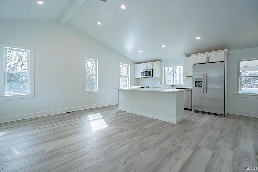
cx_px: 129
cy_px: 86
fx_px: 115
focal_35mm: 16
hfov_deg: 96.7
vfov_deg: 73.7
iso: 640
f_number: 5
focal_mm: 16
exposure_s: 1/3200
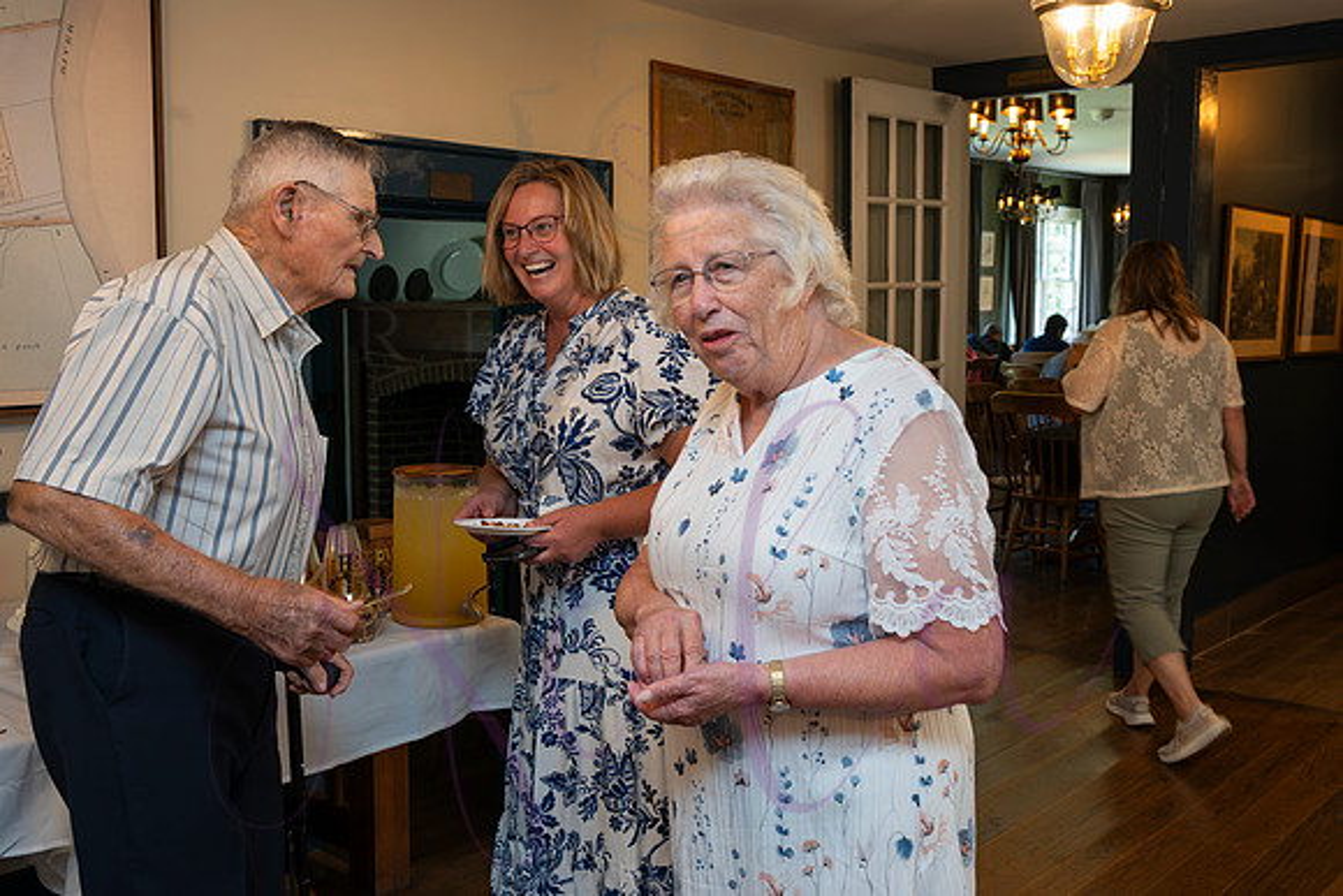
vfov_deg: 35.2
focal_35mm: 38
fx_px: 1413
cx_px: 672
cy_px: 448
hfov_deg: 50.8
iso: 800
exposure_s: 1/60
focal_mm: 37
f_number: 6.3
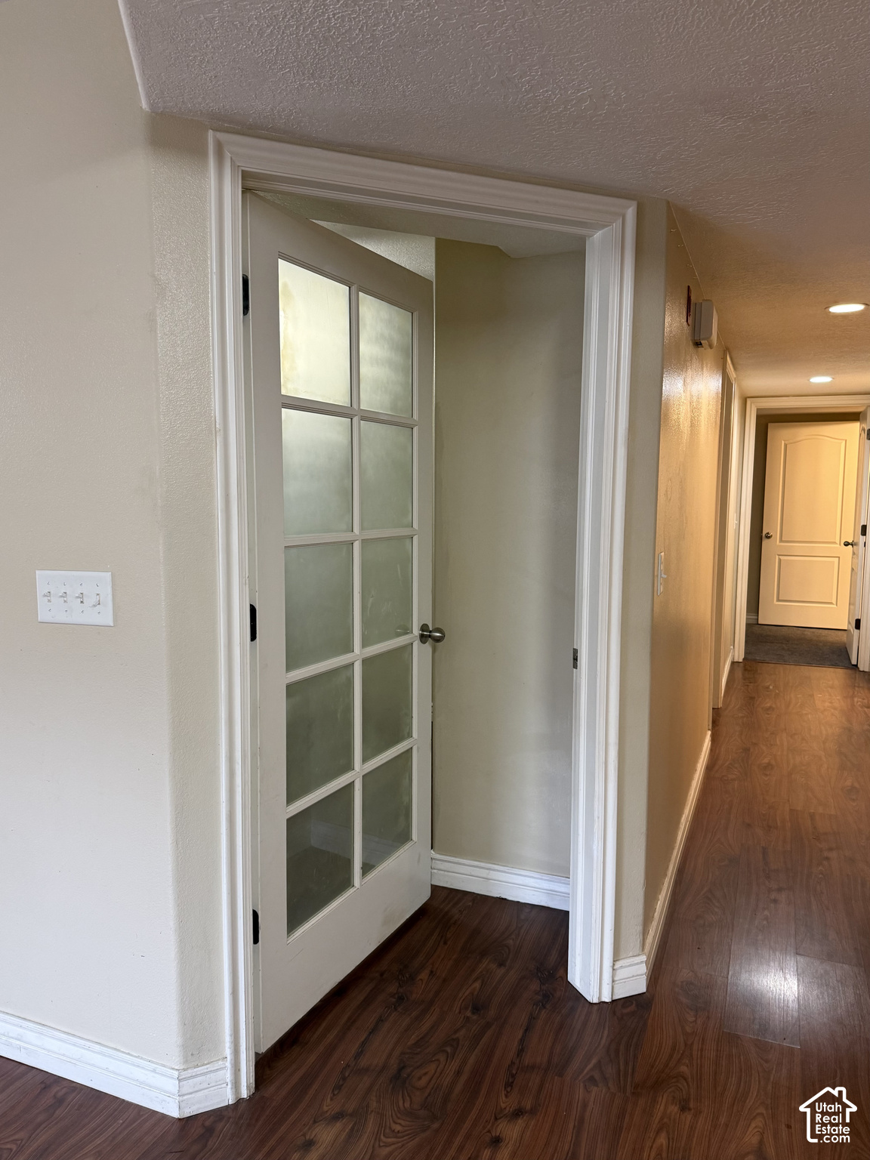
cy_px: 580
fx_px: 804
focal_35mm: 24
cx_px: 435
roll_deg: -1.5
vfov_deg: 71.6
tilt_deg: -6.5
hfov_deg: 56.8
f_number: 1.78
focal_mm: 6.76
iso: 200
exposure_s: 1/60
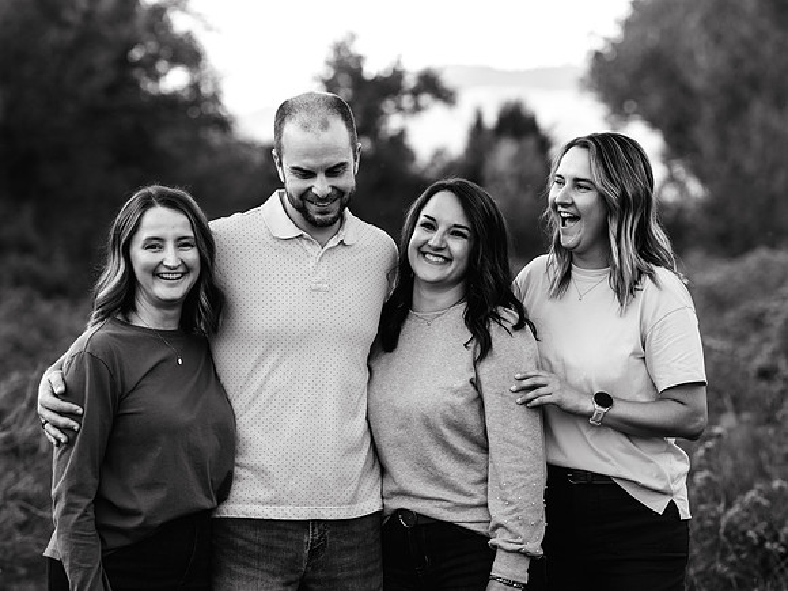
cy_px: 296
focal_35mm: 181
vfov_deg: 8.2
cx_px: 394
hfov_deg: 10.9
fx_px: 4114
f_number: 5.6
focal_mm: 167
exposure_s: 1/160
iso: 500
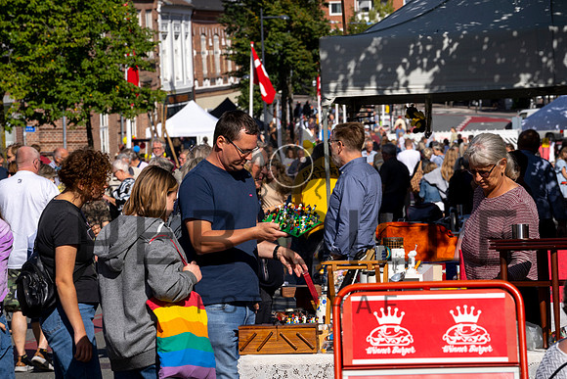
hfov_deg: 11.7
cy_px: 190
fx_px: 2773
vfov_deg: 7.8
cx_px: 284
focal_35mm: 176
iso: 100
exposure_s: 1/200
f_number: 14
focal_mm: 176
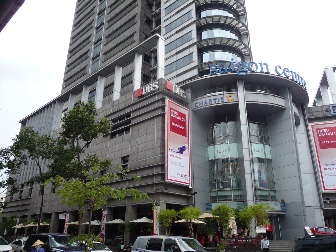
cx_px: 168
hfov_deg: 63.4
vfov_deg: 49.7
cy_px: 126
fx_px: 272
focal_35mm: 28
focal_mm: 4.7
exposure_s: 1/400
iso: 100
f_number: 3.3
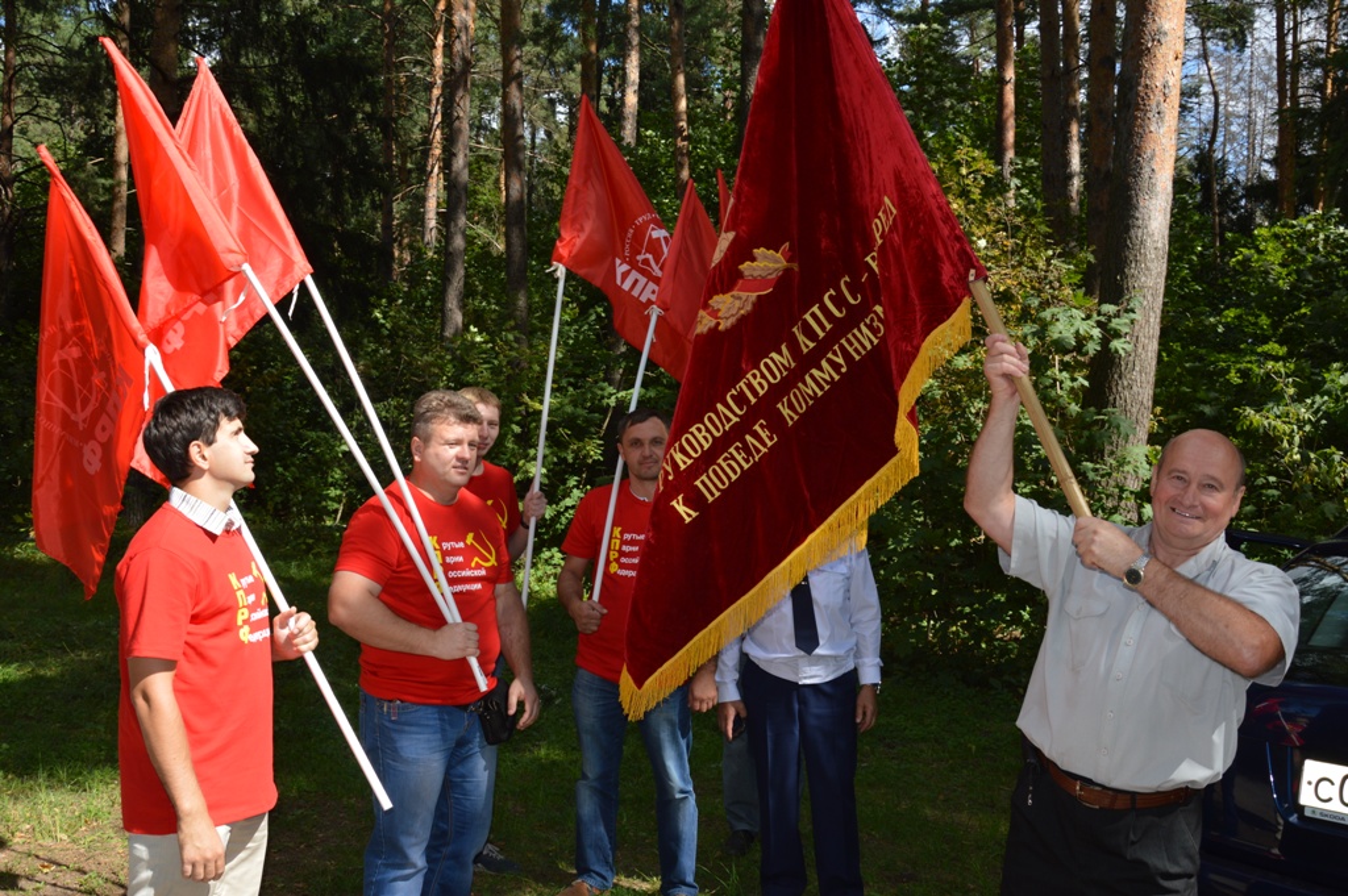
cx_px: 674
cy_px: 448
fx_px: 1235
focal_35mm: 33
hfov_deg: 57.3
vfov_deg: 39.9
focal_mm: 22
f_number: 7.1
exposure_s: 1/200
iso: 100
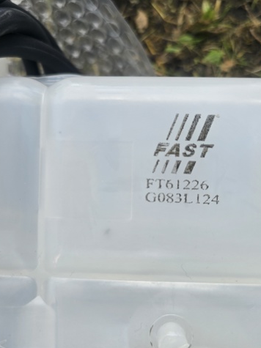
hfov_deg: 45.4
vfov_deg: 58.4
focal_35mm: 31
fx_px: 312
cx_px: 118
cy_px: 175
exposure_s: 1/180
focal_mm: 6.3
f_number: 1.7
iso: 20
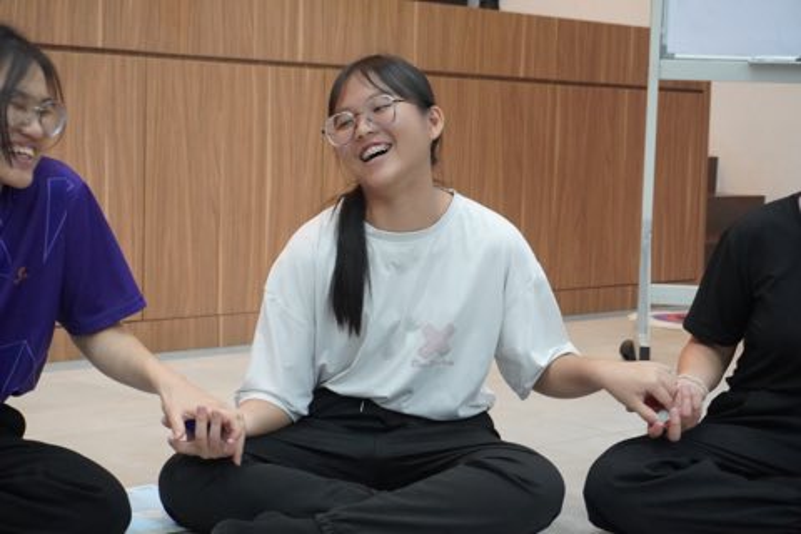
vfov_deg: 20.2
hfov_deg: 29.9
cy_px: 267
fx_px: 1502
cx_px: 400
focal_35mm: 68
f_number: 5.6
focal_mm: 45
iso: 5000
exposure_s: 1/160
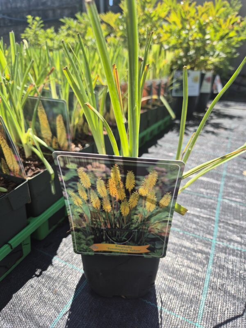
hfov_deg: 58.9
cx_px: 123
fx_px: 218
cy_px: 164
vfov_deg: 73.9
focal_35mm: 23
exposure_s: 1/828
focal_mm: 5.4
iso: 25
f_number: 1.8
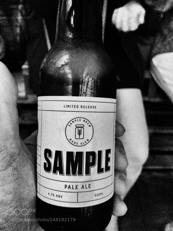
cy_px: 116
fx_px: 193
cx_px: 86
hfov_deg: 48.2
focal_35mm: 29
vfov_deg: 61.7
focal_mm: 4.15
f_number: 2.2
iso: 500
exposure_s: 1/17
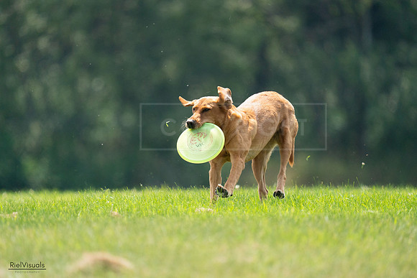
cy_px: 139
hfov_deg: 3.4
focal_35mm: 600
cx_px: 208
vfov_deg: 2.3
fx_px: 6951
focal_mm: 600
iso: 2500
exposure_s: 1/4000
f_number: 6.3
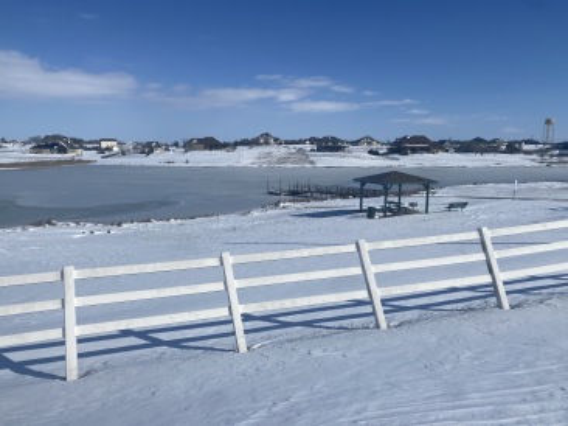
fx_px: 426
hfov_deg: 67.3
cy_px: 213
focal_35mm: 26
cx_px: 284
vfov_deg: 53.0
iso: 40
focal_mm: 4.25
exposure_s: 1/12658
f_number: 1.8
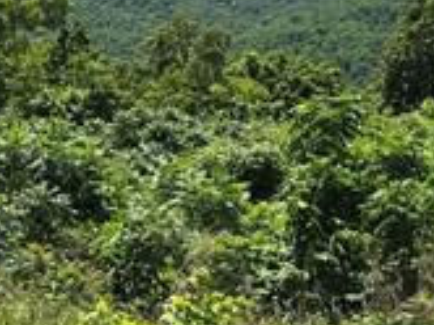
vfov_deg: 10.4
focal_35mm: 142
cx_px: -37
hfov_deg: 13.6
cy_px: 126
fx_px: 1778
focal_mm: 6.3
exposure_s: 1/994
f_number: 1.7
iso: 12
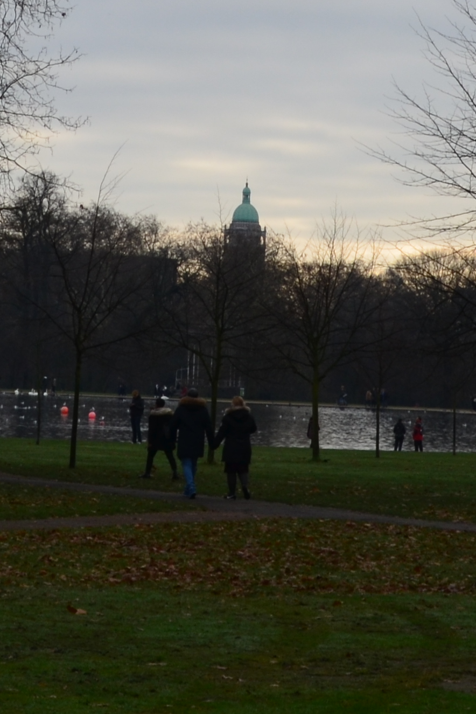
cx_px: 233
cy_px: 30
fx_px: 3310
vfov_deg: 12.2
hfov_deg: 8.2
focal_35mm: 167
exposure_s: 1/100
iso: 200
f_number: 11
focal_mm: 30
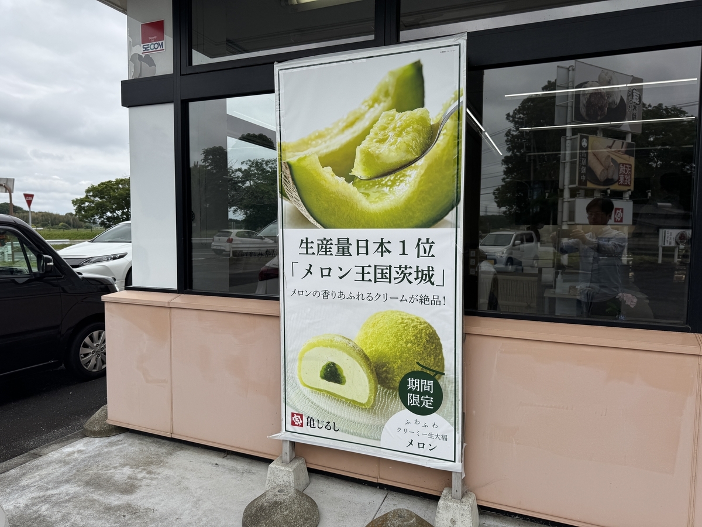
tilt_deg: -3.6
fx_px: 487
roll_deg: +0.1
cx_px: 351
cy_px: 264
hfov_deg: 71.6
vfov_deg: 56.8
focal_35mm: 24
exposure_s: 1/5348
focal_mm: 6.76
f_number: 1.78
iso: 80
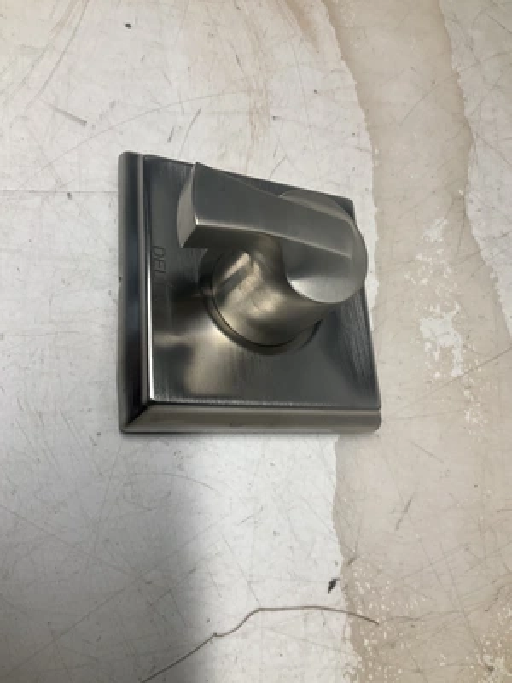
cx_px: 256
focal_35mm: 29
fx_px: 572
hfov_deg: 48.2
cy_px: 342
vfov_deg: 61.7
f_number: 1.8
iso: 32
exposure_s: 1/120
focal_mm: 3
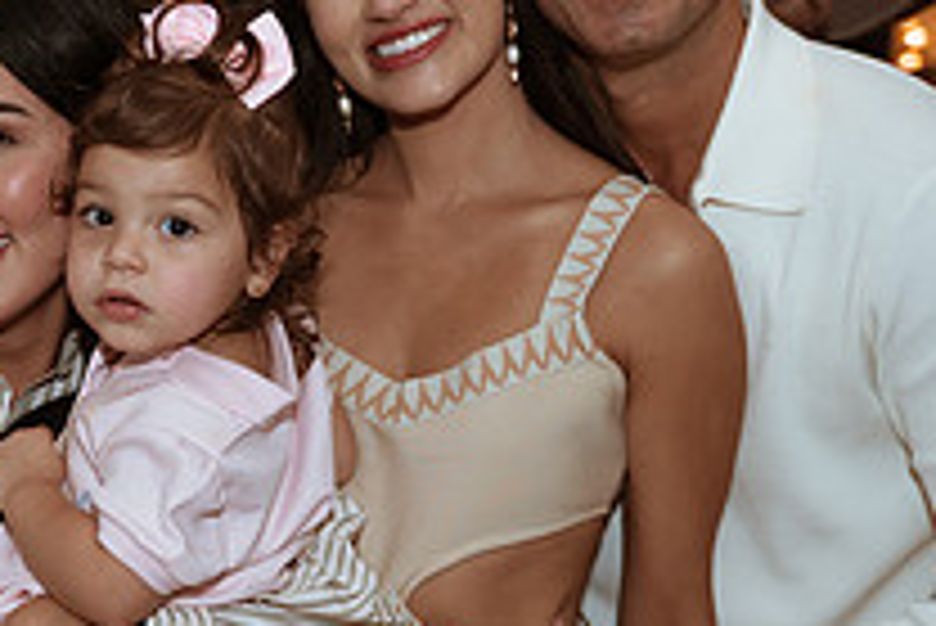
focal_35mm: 83
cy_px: 342
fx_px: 2159
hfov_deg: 23.6
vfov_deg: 16.5
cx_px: 39
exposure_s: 1/100
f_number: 2.8
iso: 320
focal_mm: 29
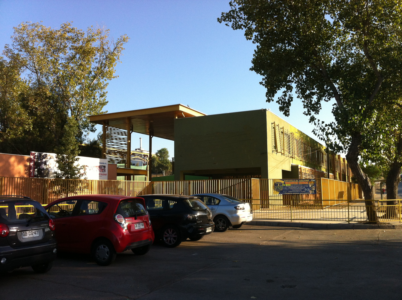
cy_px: 150
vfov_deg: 40.6
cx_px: 201
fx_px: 406
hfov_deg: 52.7
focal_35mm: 35
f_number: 2.8
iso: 80
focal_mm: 3.85
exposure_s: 1/591
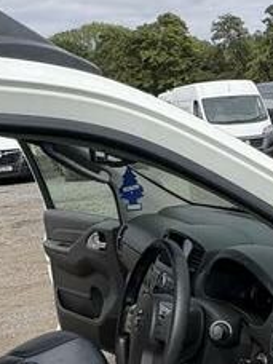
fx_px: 578
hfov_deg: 25.3
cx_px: 270
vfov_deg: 32.9
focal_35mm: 55
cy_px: 338
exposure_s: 1/1637
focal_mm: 2.22
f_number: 2.2
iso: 40
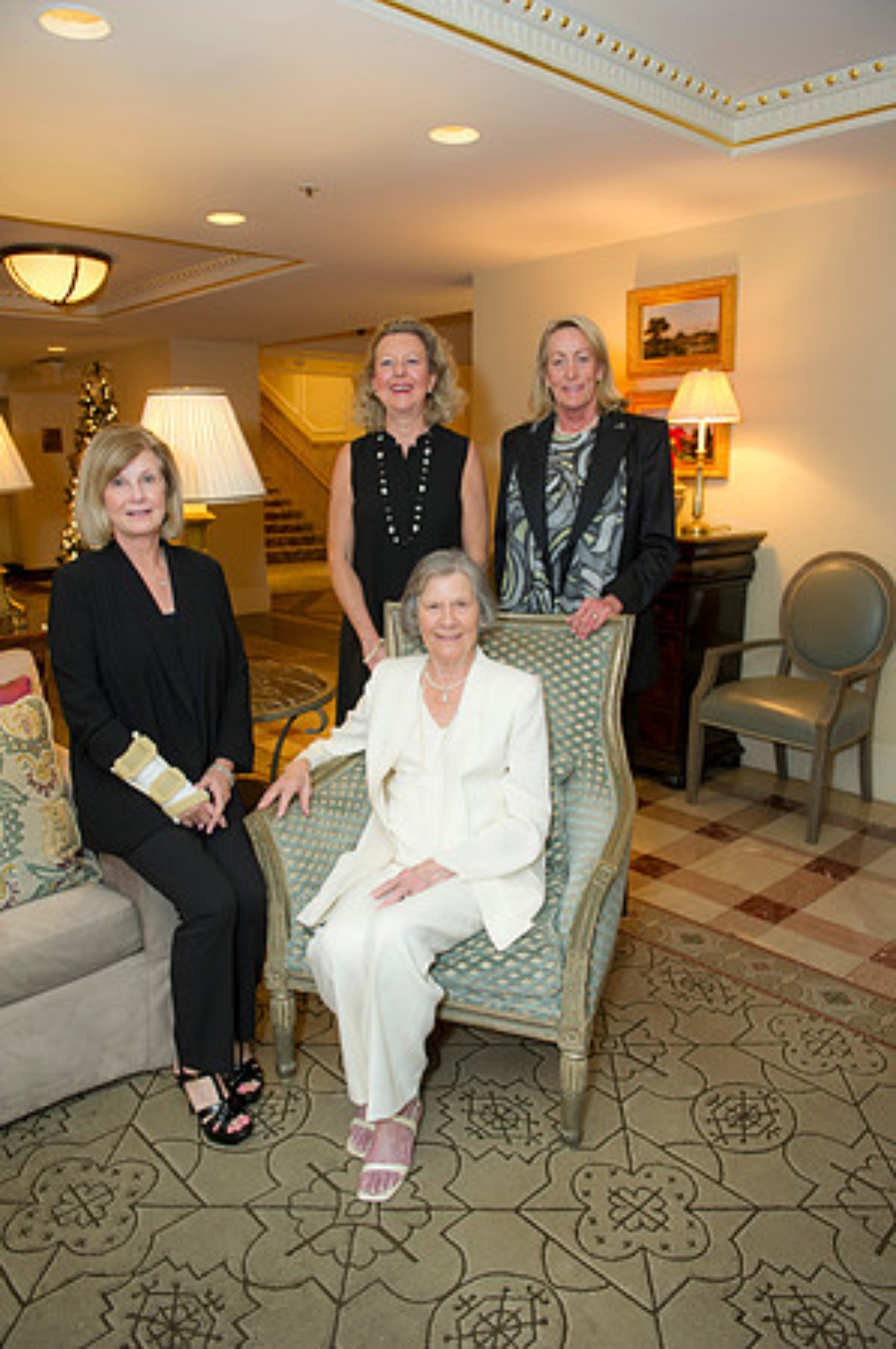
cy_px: 674
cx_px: 448
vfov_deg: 69.4
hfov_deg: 49.5
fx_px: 973
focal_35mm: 26
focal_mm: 26
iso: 1250
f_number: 4
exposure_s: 1/60
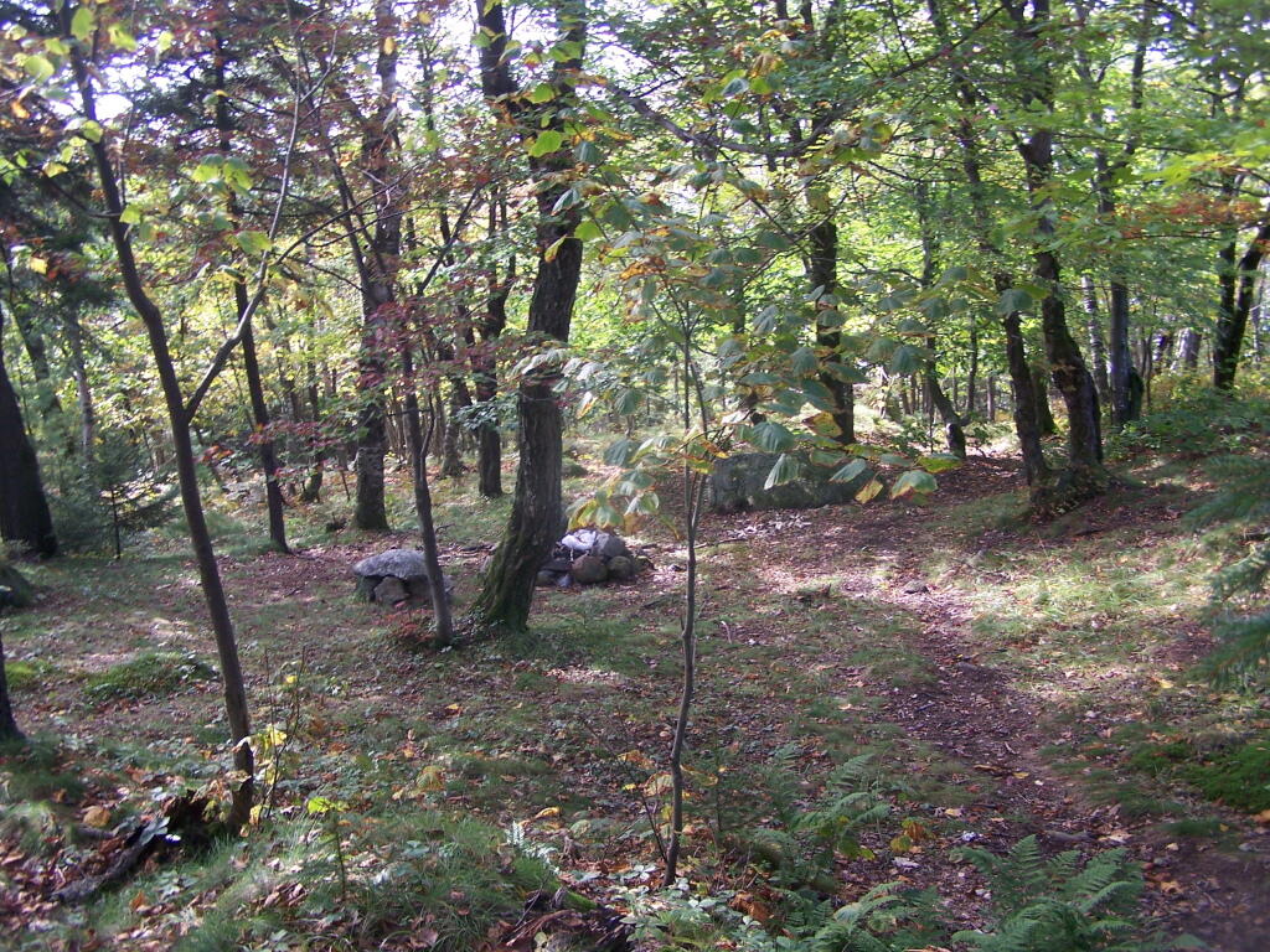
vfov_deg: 37.7
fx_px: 1394
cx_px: 635
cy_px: 476
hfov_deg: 49.0
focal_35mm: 38
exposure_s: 1/50
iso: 80
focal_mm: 6.3
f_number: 2.8
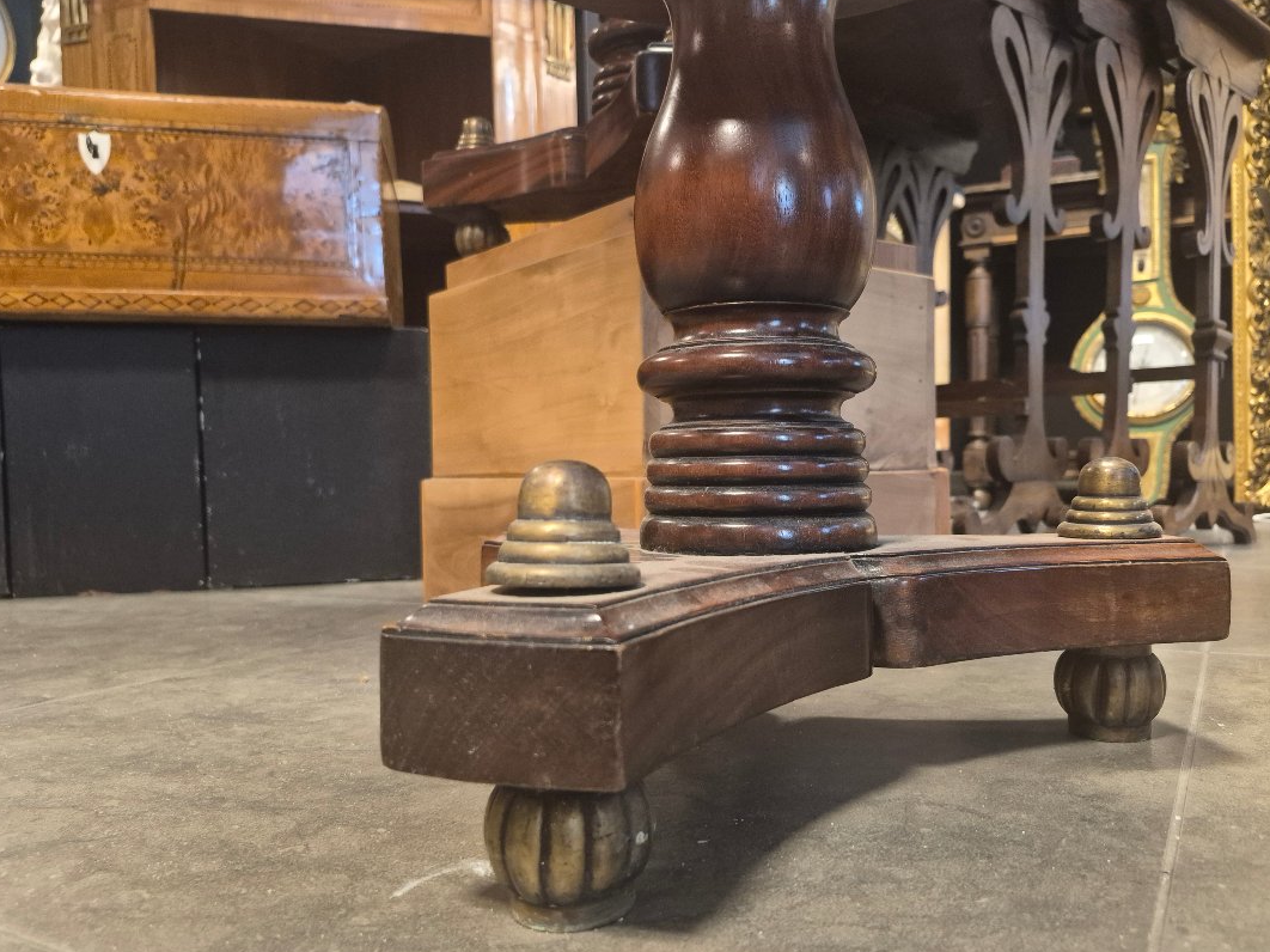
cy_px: 527
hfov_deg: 67.1
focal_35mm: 26
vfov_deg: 52.9
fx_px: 954
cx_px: 707
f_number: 1.8
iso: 1000
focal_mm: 5.4
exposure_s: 1/100
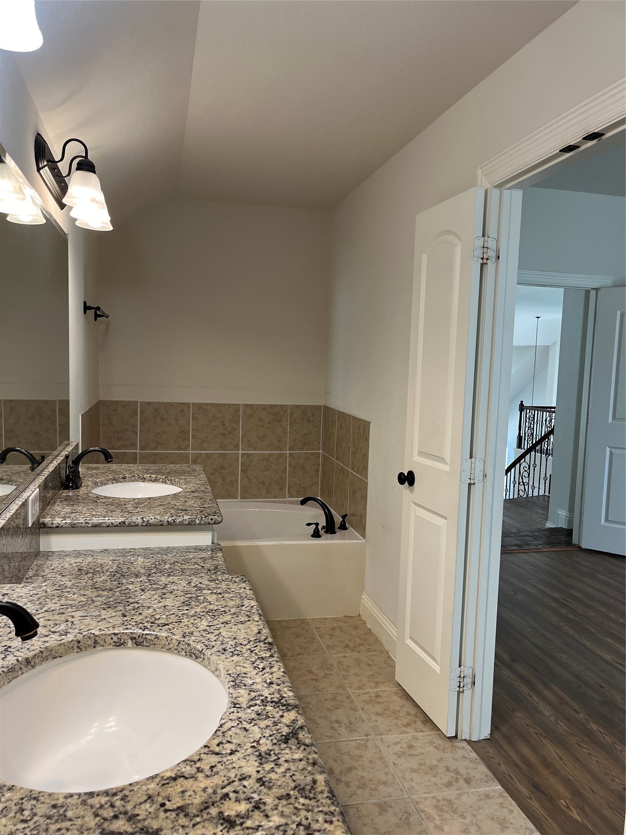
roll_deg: -0.9
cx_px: 313
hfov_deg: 53.1
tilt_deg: -6.4
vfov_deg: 67.3
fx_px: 627
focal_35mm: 26
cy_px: 418
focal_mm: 5.1
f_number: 1.6
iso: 125
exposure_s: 1/120
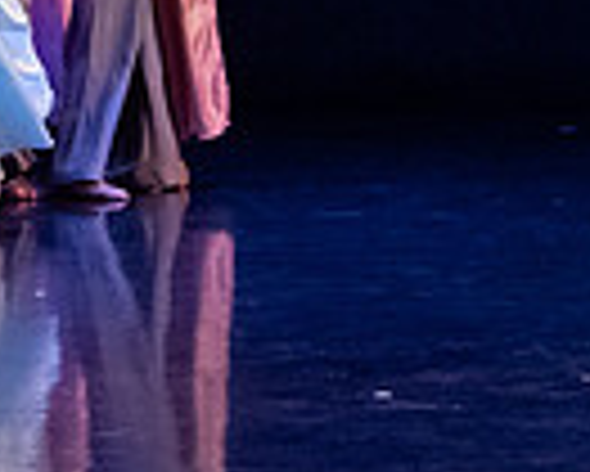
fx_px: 6518
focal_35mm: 373
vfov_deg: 4.1
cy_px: -314
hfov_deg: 5.1
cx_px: -410
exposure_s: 1/400
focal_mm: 75
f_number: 4.5
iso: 6400
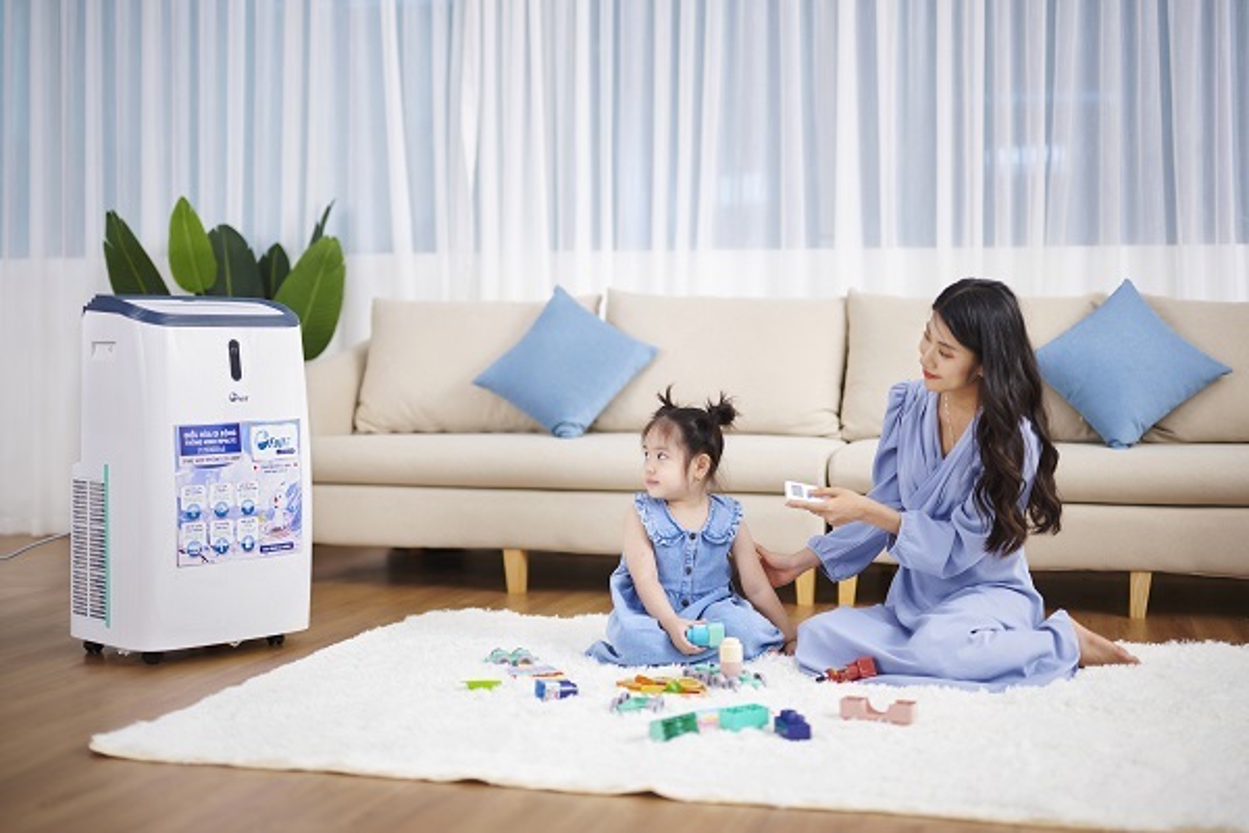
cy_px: 416
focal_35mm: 50
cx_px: 624
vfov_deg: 27.0
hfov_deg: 39.6
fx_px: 1735
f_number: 1.3
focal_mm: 50
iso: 31
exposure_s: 1/160
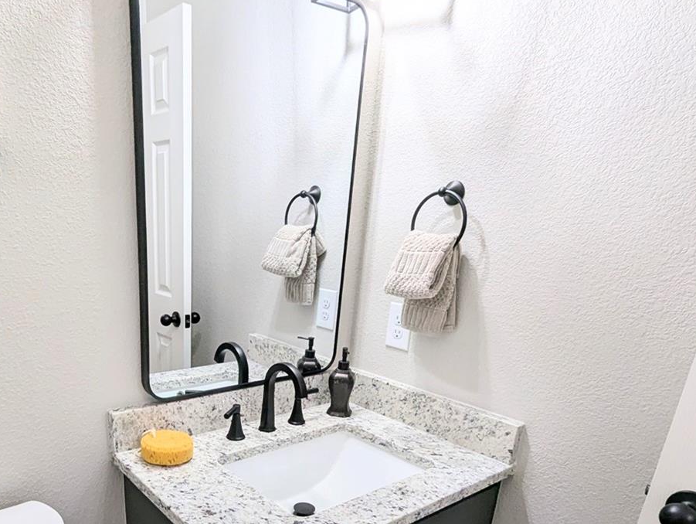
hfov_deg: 72.2
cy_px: 395
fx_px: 463
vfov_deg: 56.0
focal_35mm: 23
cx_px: 247
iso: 57
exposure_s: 1/60
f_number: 2.2
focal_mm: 1.95
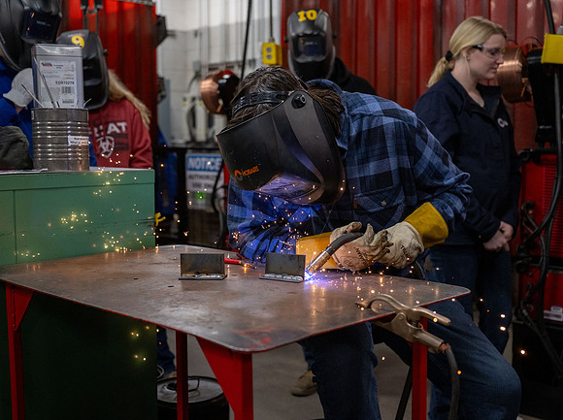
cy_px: 210
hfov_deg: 42.7
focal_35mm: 44
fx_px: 718
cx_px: 315
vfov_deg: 32.6
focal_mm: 38
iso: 1000
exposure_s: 1/800
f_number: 2.8
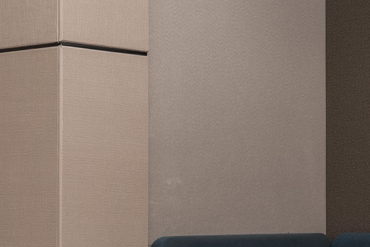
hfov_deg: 15.9
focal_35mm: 129
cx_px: 196
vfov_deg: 10.6
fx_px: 1327
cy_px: 166
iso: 200
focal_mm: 29
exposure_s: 1/125
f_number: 5.6
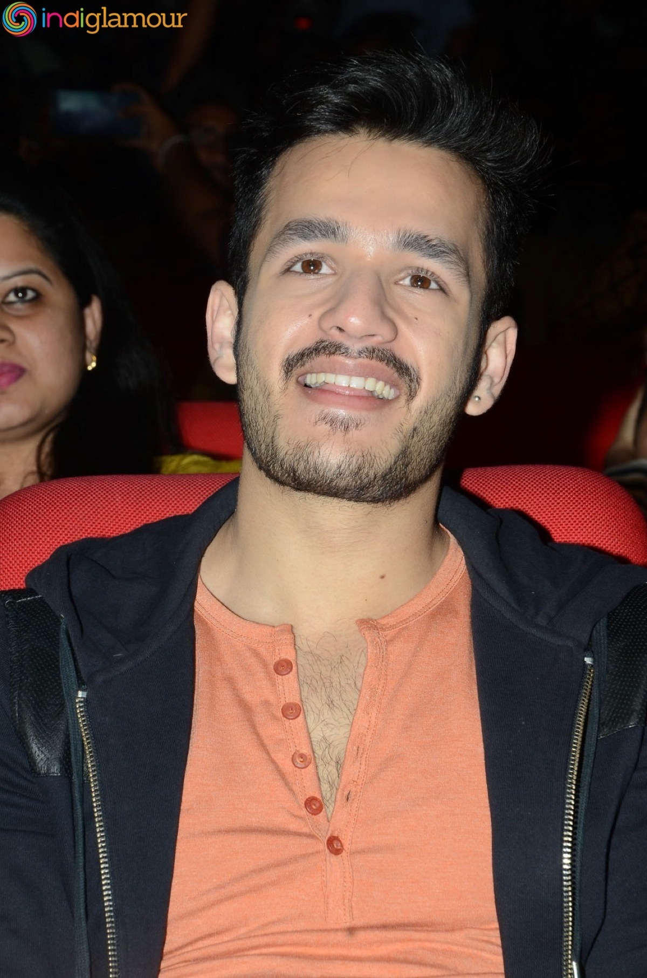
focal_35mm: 158
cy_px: 489
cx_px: 324
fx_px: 4267
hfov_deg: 8.7
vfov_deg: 13.1
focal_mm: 105
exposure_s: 1/125
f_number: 9
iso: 400
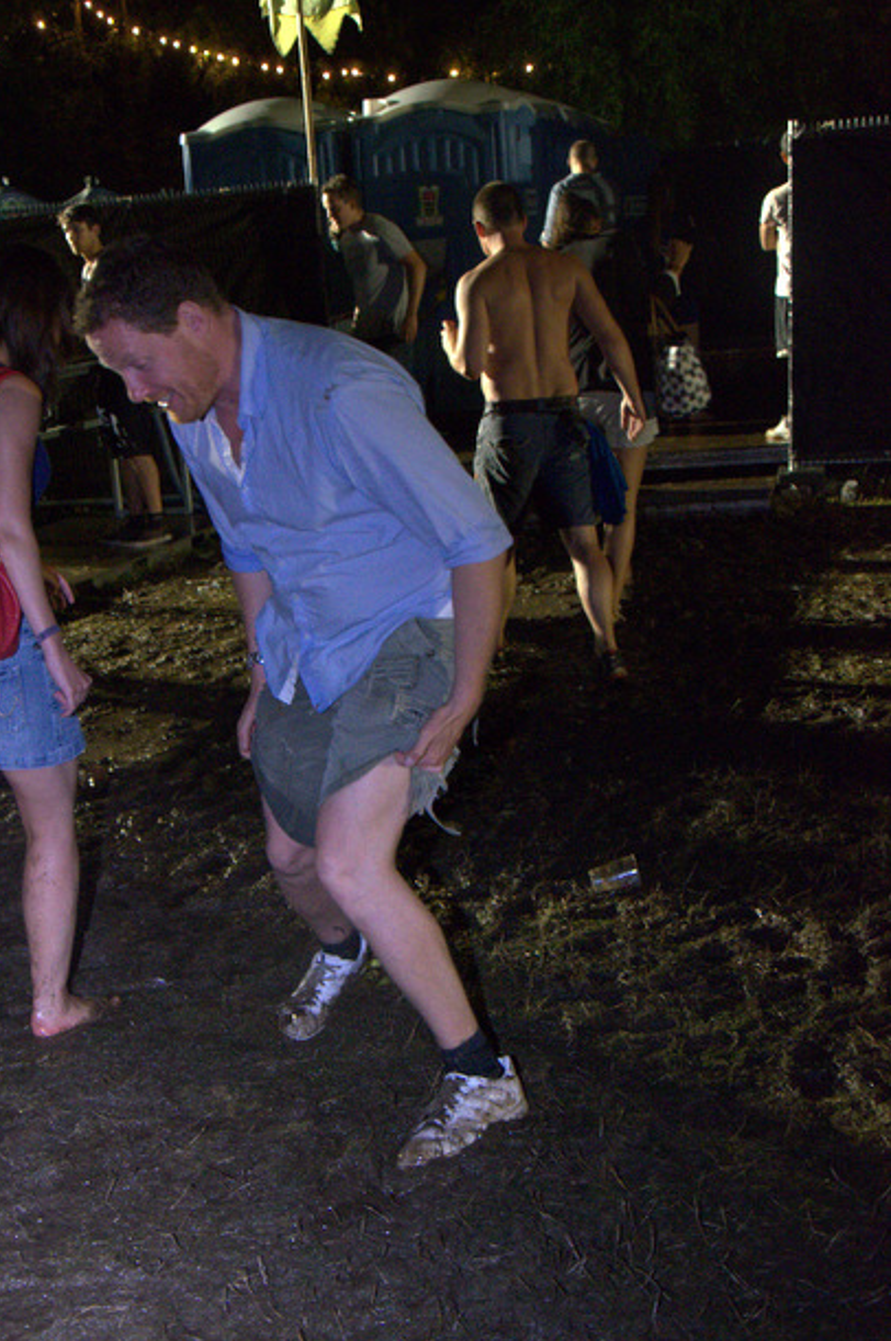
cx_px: 373
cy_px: 733
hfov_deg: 25.4
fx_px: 1972
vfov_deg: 37.5
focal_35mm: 53
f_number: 5
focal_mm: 30
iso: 2500
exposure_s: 1/80
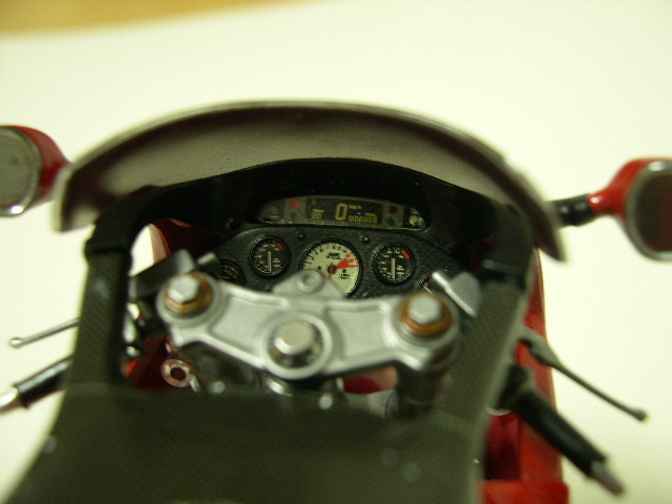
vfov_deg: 37.7
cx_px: 336
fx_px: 738
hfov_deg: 49.0
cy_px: 252
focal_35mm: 38
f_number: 2.8
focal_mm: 8
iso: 170
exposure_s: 1/4.9
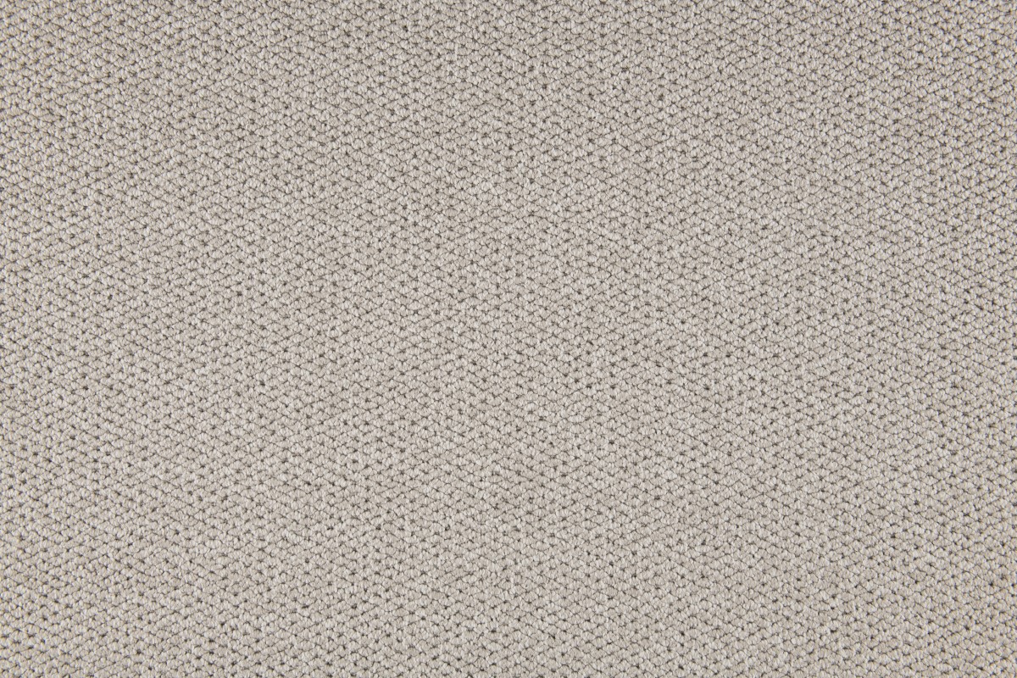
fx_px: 1186
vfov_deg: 31.9
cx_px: 508
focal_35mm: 42
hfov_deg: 46.4
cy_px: 339
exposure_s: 1/50
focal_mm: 42
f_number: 10
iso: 160
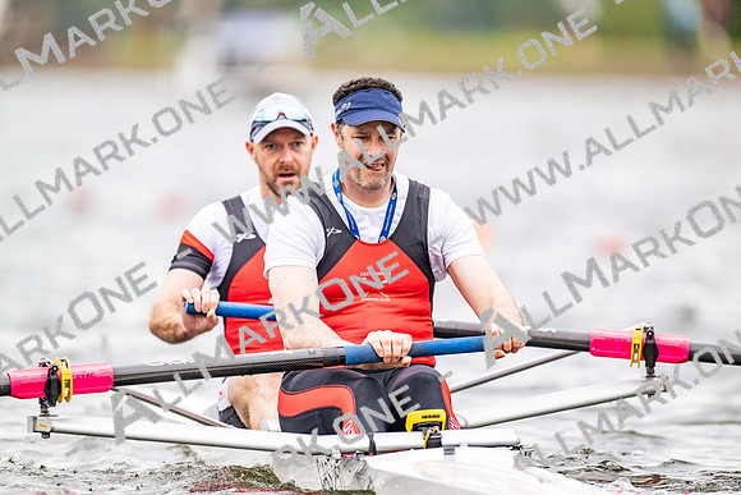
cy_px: 248
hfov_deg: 3.4
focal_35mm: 600
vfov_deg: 2.3
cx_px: 370
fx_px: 12352
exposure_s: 1/2500
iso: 900
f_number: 4
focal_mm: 600
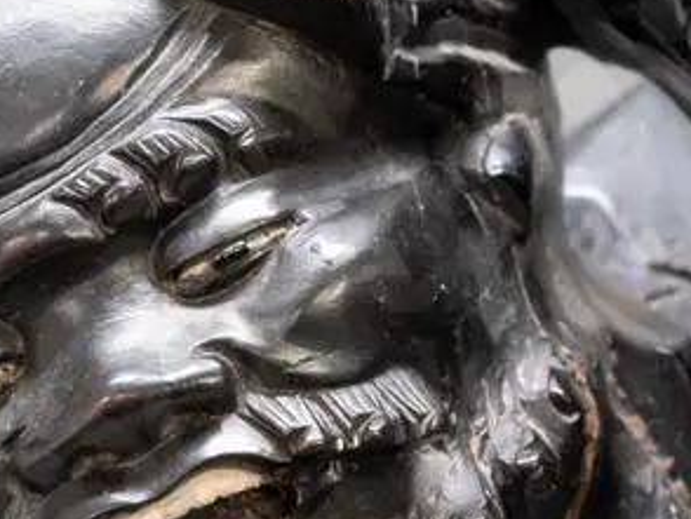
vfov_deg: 7.9
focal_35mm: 188
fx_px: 3756
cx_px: 317
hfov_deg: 10.5
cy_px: 303
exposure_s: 1/80
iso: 3200
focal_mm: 27
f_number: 5
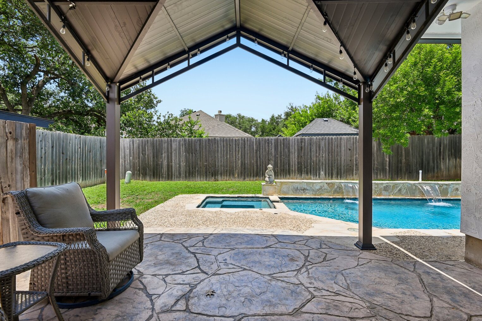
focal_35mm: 17
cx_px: 241
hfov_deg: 93.3
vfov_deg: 70.4
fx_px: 228
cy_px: 160
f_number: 8
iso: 400
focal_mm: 16
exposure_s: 1/400
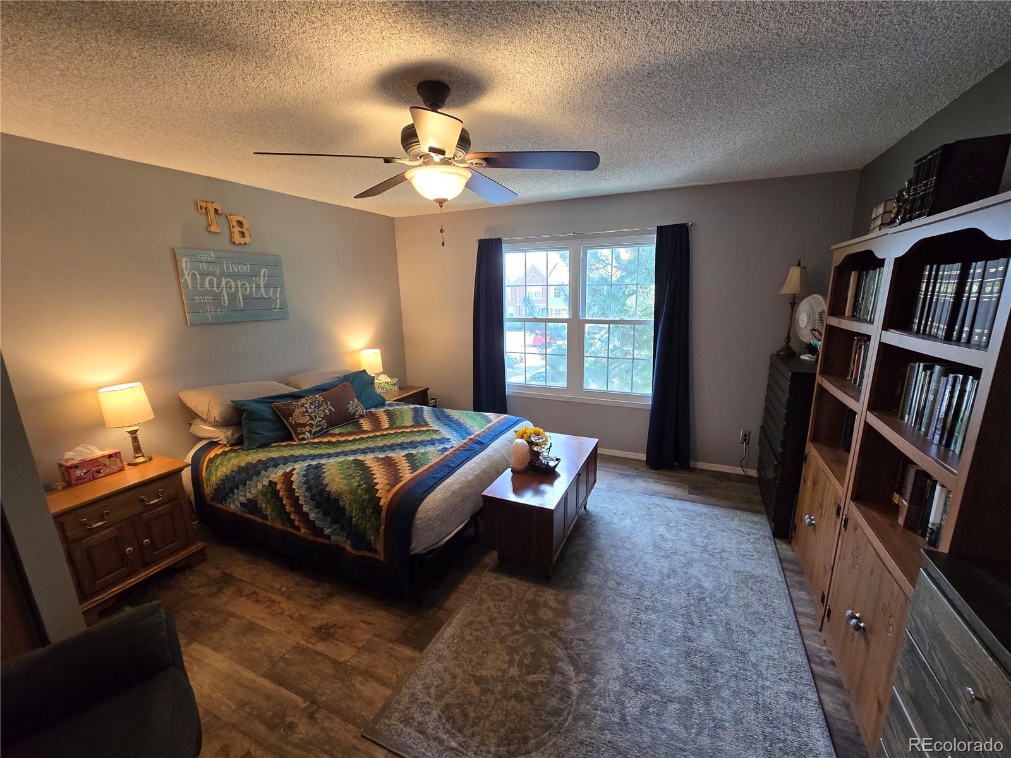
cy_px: 379
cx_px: 506
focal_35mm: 13
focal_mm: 2.2
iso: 250
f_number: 2.2
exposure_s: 1/60
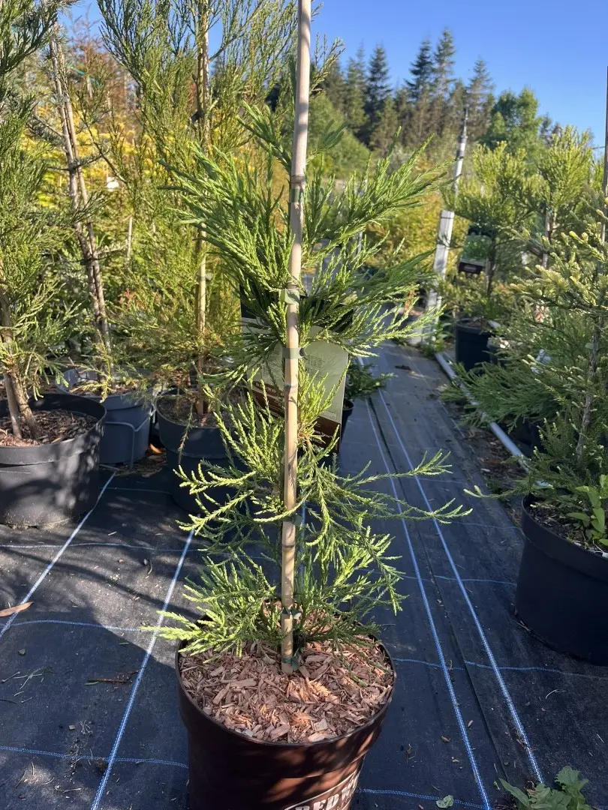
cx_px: 304
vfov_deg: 67.3
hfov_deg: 53.1
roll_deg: -6.2
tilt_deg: -19.4
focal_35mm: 26
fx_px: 609
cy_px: 405
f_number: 1.6
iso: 50
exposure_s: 1/608
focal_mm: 5.1
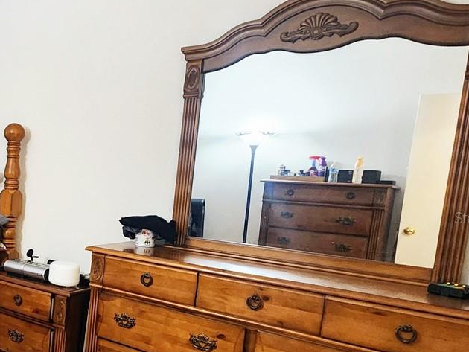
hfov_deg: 41.4
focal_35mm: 33
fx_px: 447
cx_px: -71
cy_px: 217
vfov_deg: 42.7
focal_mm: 2.2
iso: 400
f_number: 2.2
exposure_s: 1/30
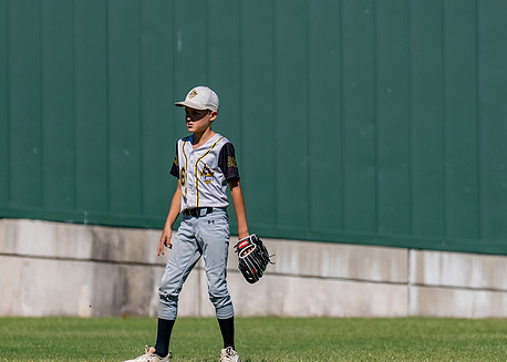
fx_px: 8379
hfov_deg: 3.5
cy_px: 180
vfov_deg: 2.5
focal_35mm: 582
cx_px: 218
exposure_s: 1/4000
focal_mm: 200
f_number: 2.8
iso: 125
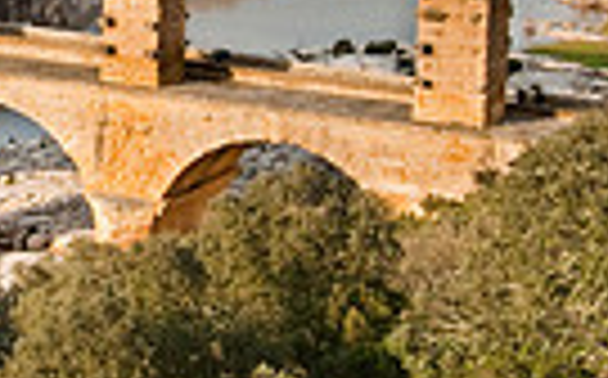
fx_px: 1738
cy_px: 47
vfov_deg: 12.3
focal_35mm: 105
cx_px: -59
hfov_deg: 19.1
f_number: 8
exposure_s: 1/250
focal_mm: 16
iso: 200
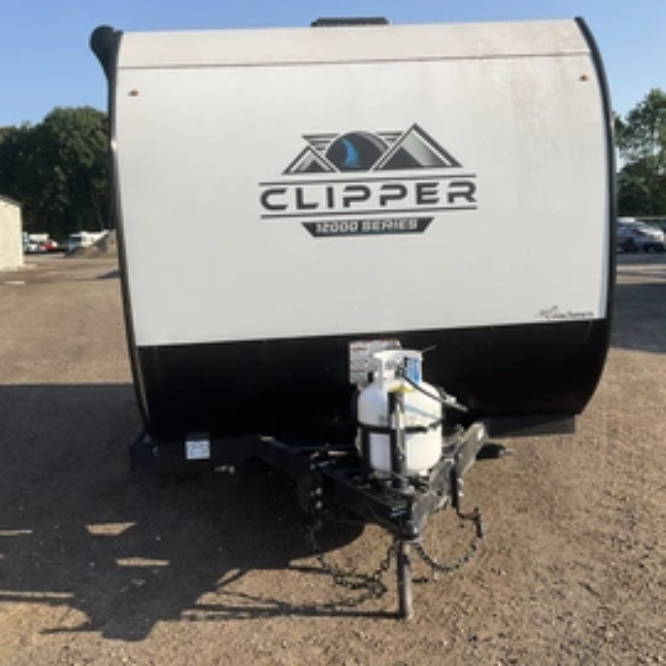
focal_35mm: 38
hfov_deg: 43.8
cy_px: 328
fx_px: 827
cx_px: 355
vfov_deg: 43.9
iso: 25
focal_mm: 3
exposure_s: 1/1377
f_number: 1.8
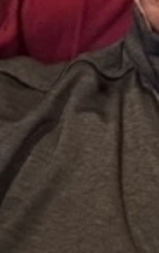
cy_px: -59
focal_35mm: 106
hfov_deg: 11.8
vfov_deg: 18.5
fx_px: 734
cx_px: 235
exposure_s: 1/15
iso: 640
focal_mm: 2.69
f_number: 1.9
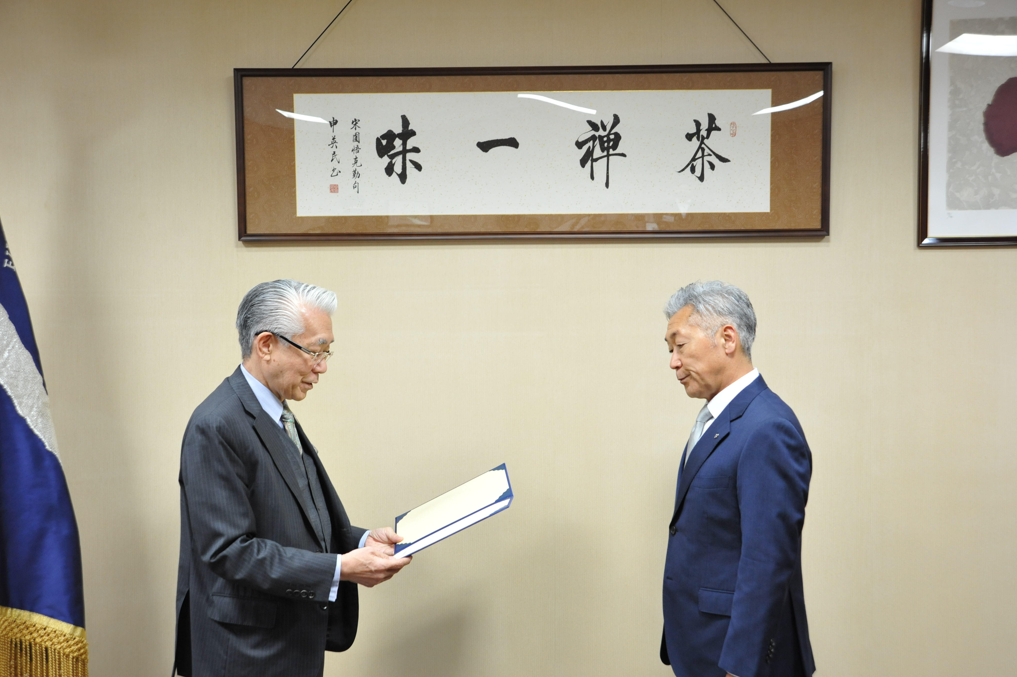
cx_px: 504
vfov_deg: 34.2
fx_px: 1101
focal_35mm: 39
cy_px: 344
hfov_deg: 49.6
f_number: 4.5
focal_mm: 38
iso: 2000
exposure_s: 1/80
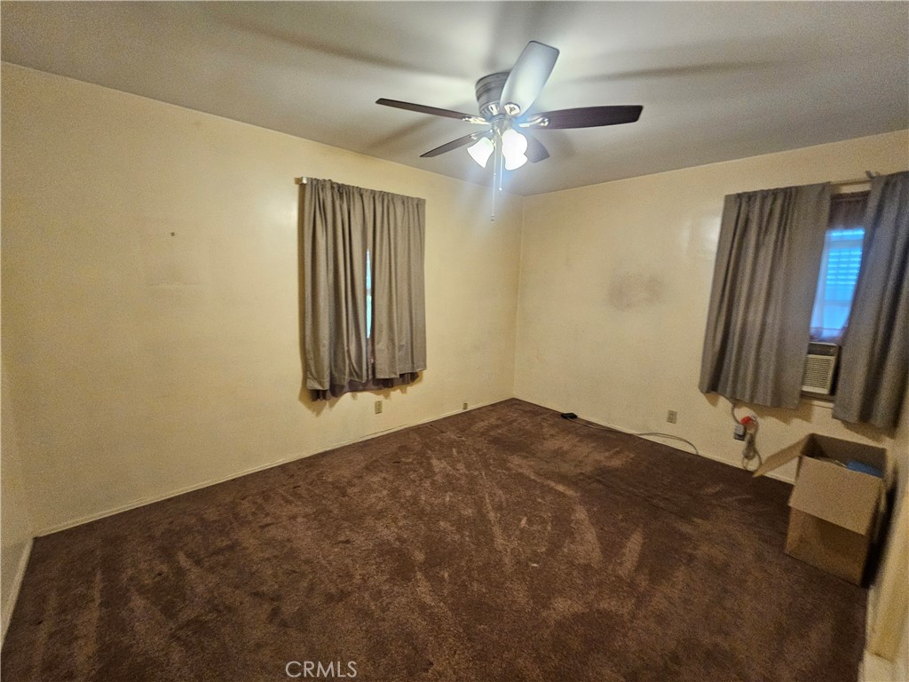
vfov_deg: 89.9
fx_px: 341
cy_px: 341
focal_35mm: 13
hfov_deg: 106.2
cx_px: 454
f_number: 2.2
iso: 320
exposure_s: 1/60
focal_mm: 2.2
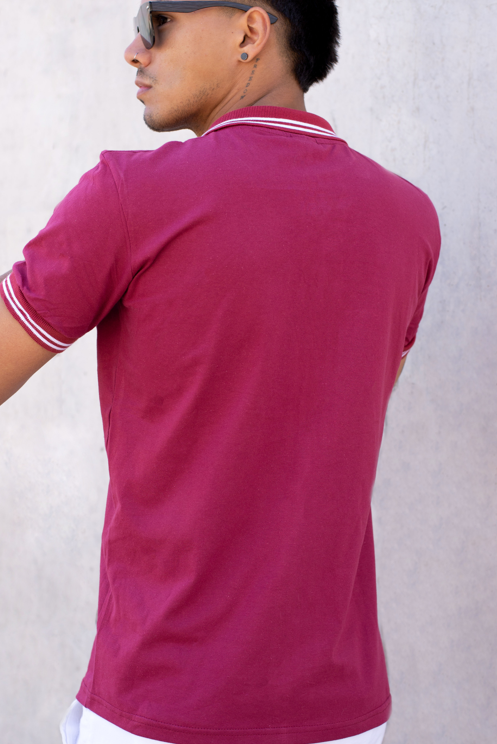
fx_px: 1241
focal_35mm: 60
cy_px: 348
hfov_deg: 22.6
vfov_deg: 33.4
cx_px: 208
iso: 400
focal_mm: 50
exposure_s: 1/400
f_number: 4.5
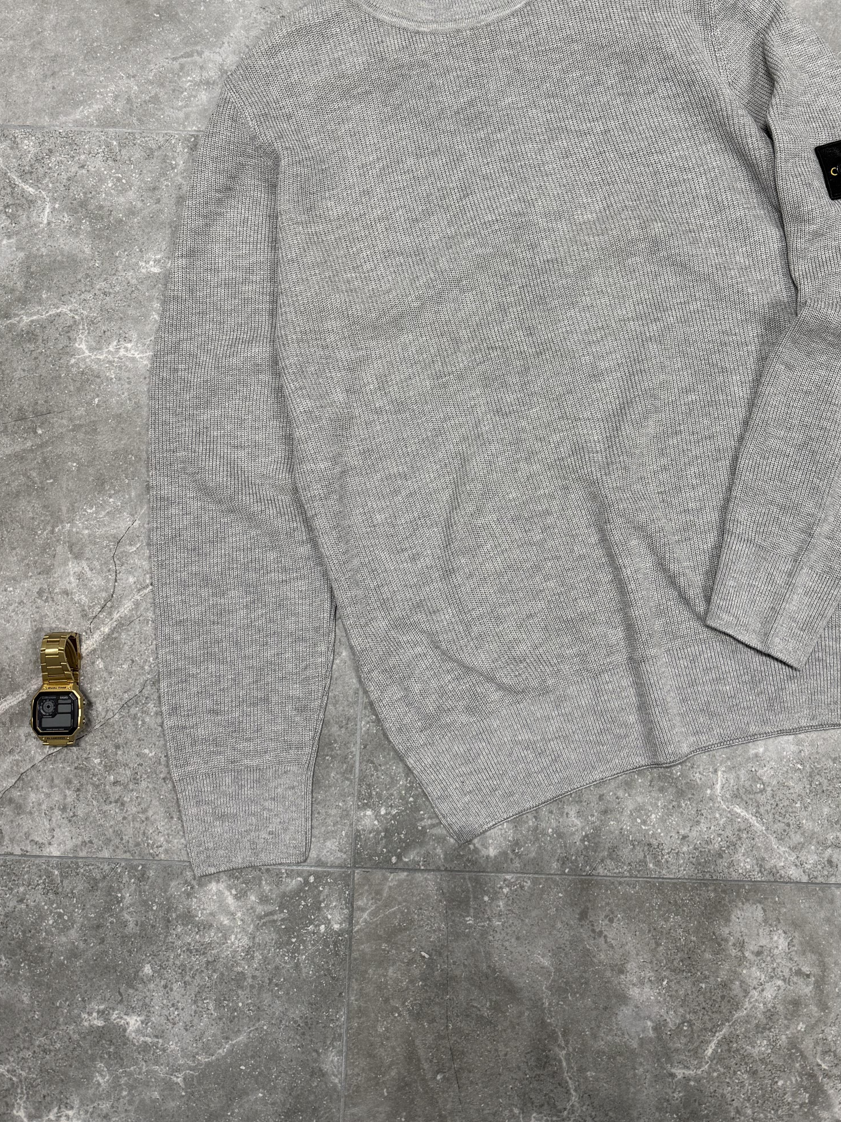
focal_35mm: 35
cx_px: 498
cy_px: 341
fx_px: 1134
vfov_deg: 51.3
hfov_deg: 40.5
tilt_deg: -82.1
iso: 125
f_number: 1.78
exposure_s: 1/100
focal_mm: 6.76
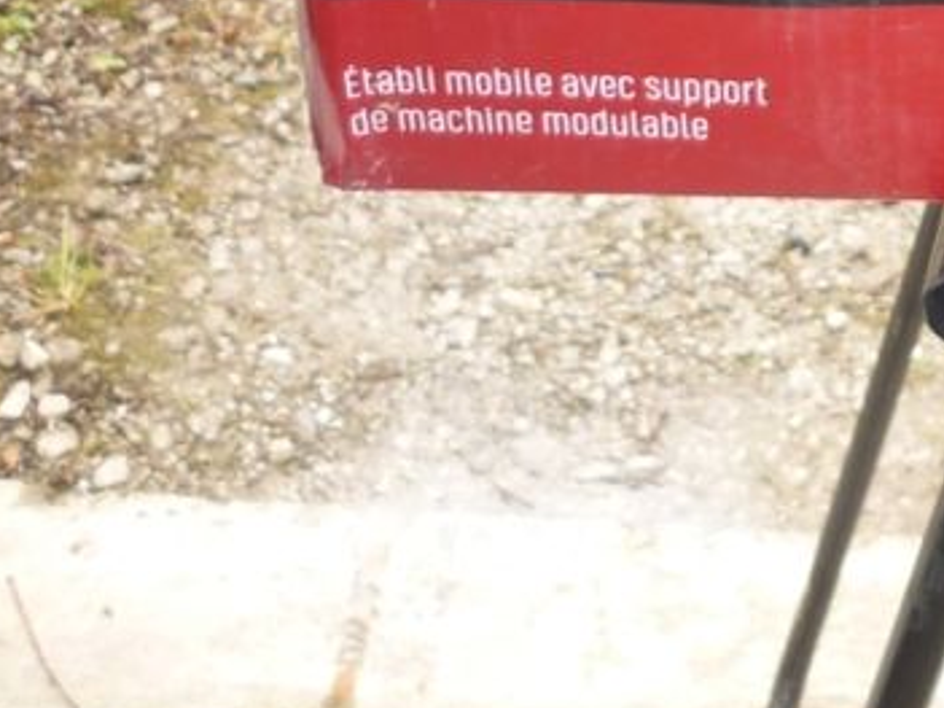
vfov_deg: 15.0
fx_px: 2563
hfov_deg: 19.6
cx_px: 1148
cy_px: -229
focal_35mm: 94
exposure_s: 1/30
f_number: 2.8
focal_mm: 5.5
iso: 100
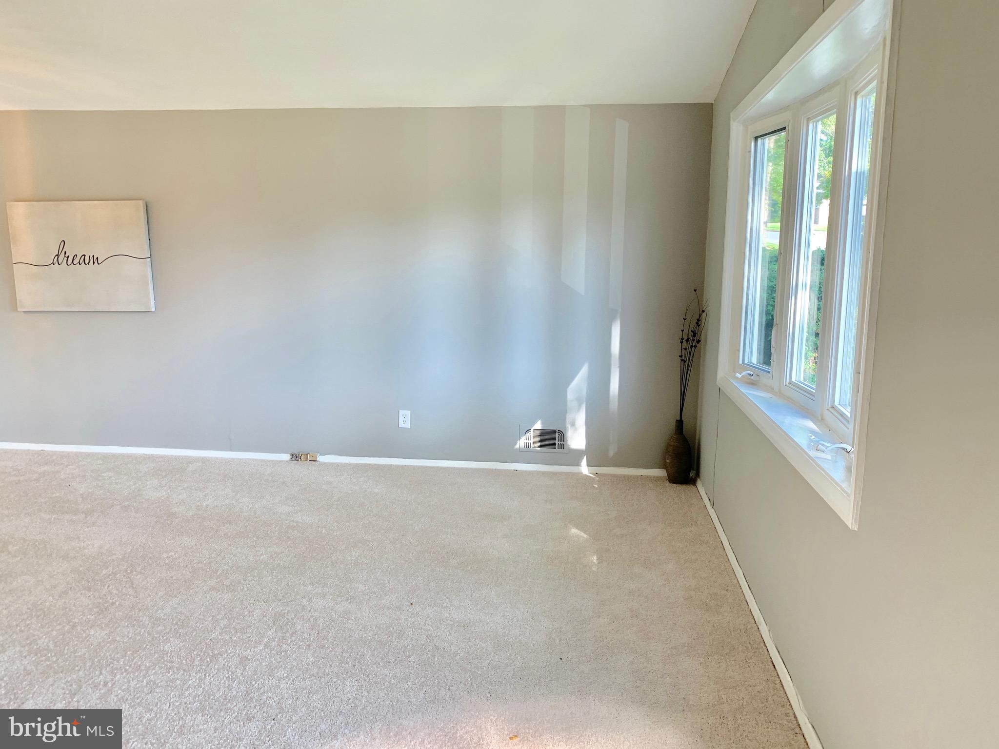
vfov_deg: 53.1
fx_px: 750
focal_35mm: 26
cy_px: 374
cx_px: 500
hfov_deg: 67.3
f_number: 1.8
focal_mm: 4.25
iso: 80
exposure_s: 1/120
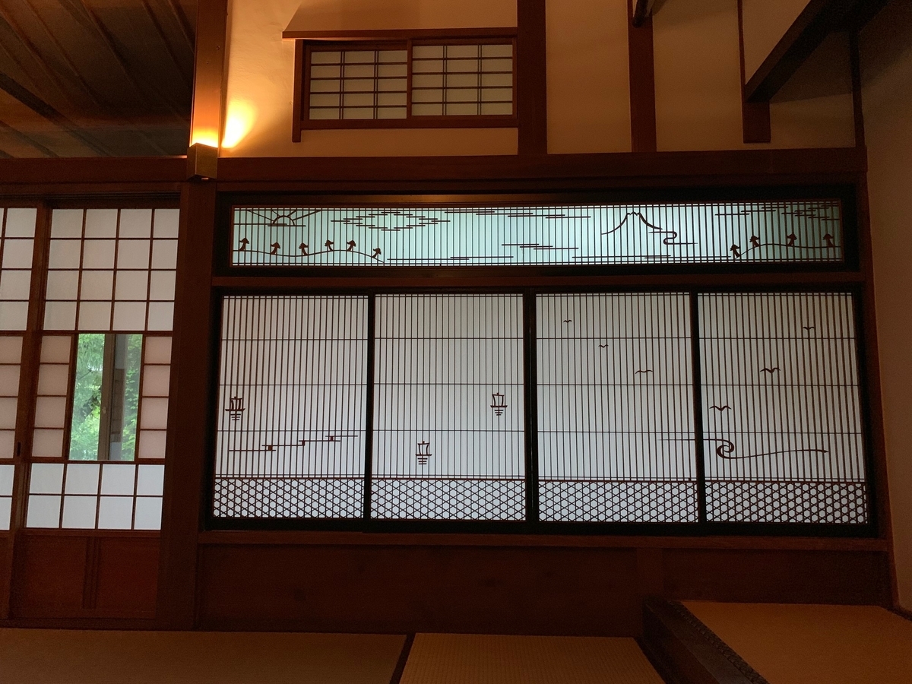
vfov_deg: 53.1
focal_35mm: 26
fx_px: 685
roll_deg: +0.2
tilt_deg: +6.9
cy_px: 342
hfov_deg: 67.3
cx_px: 456
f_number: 1.8
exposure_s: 1/30
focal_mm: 4.25
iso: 800
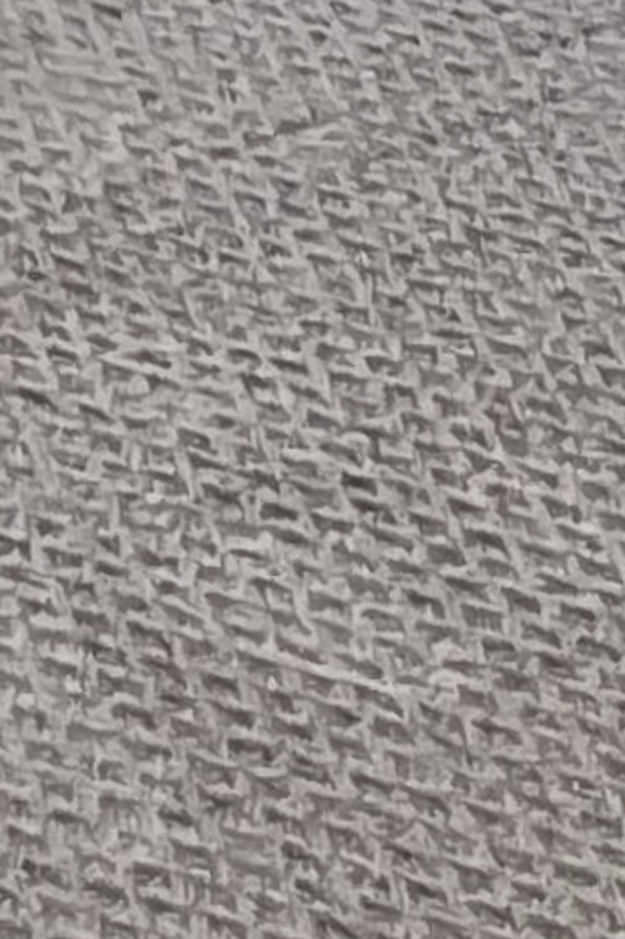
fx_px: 4667
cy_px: -1353
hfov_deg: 6.5
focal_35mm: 179
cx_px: -1685
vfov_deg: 10.0
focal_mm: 5.4
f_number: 1.8
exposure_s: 1/120
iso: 100
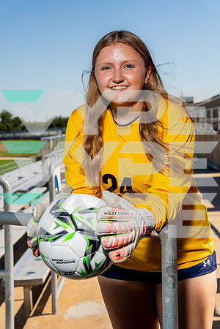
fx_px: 642
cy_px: 164
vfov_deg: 28.8
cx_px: 110
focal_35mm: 70
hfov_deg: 19.5
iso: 100
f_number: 8
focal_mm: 70
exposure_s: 1/250
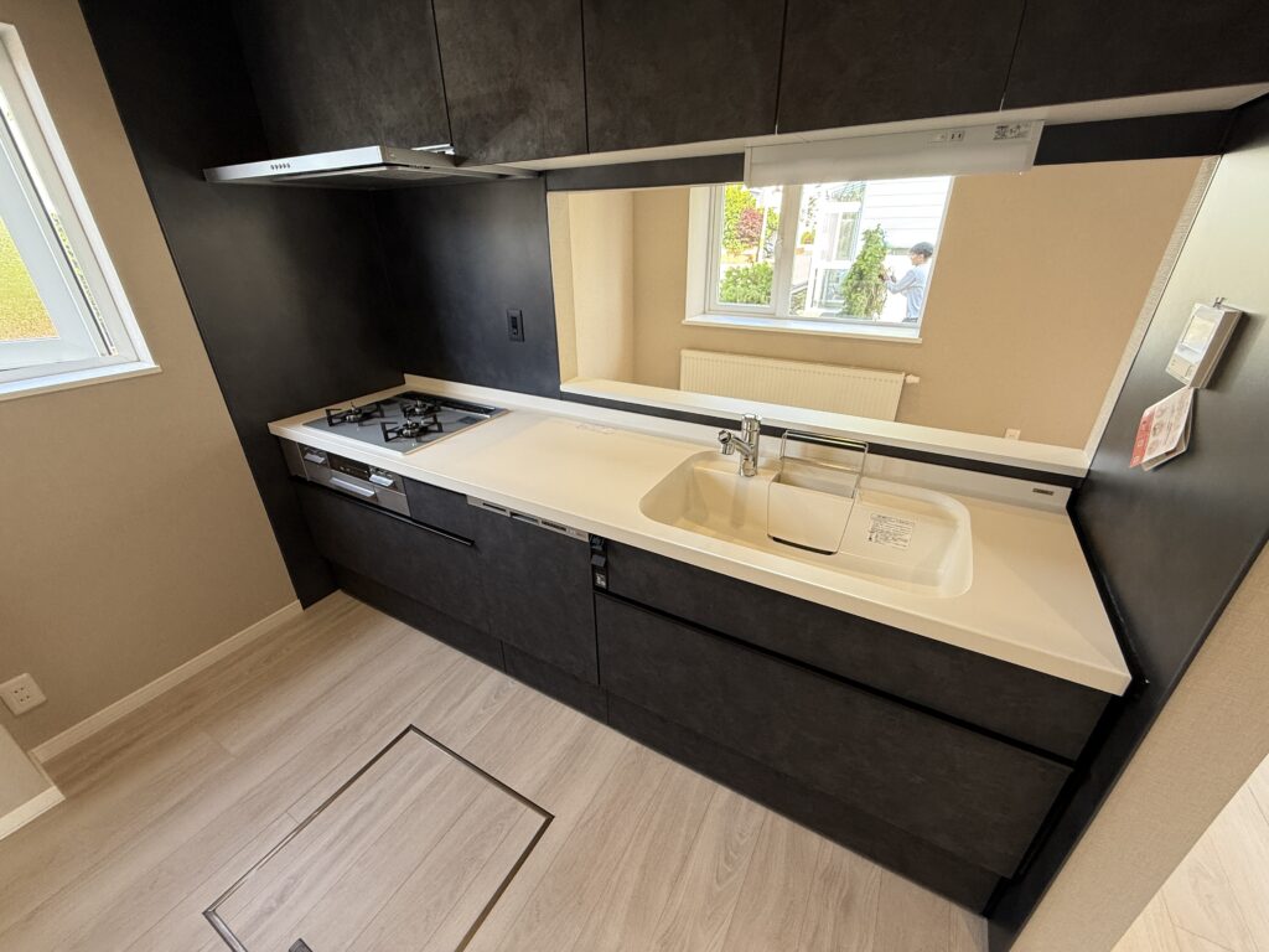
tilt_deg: -25.1
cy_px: 476
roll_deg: +0.6
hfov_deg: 102.1
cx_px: 634
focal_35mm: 14
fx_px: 513
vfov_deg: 85.7
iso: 125
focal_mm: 2.22
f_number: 2.2
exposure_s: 1/99
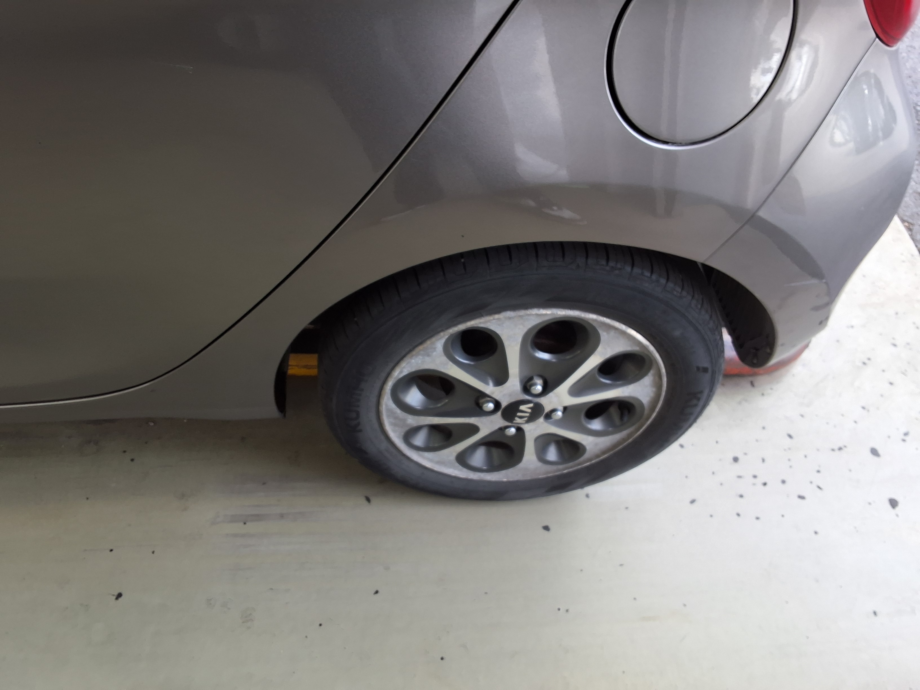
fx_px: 744
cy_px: 345
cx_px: 460
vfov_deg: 49.7
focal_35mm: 28
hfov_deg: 63.4
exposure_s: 1/120
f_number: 1.9
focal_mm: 2.91
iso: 40
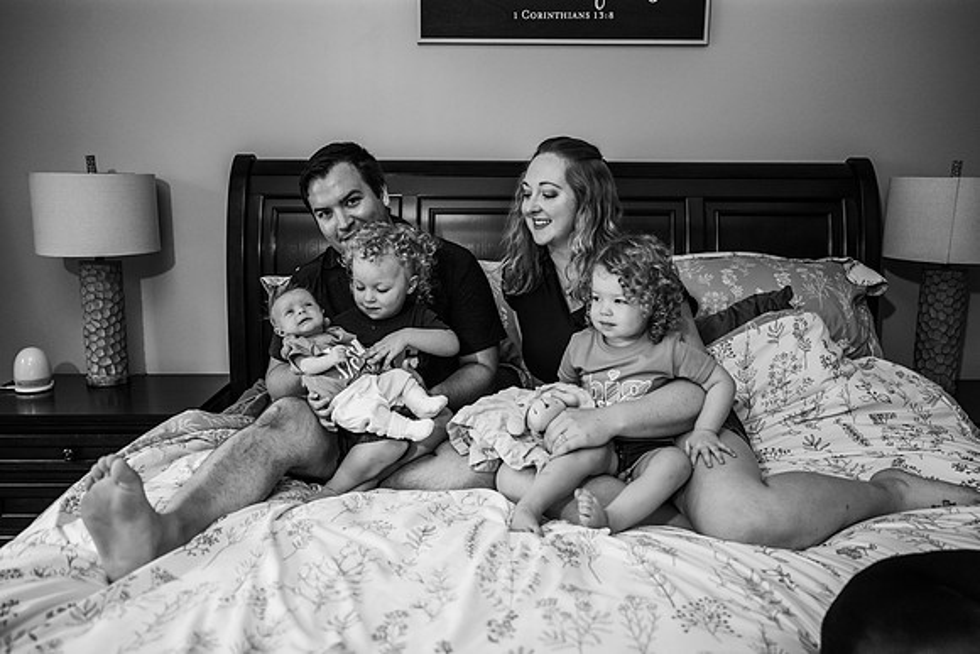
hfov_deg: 63.6
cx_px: 490
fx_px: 790
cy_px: 327
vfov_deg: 45.0
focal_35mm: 29
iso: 1000
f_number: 2.8
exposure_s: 1/250
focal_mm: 29
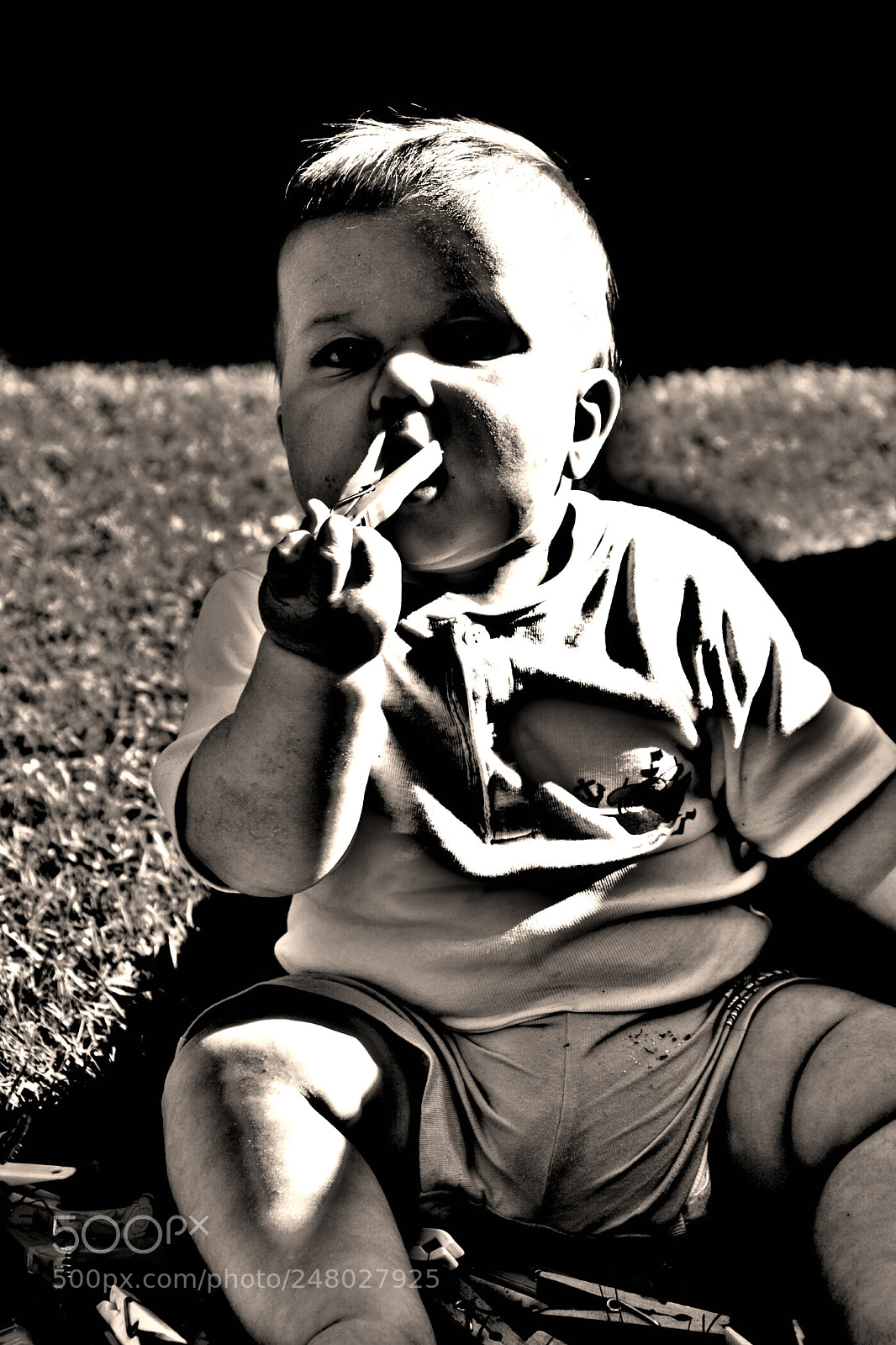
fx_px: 2913
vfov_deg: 26.0
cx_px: 448
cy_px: 672
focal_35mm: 78
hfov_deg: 17.5
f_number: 6.3
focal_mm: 52
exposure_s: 1/320
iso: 100
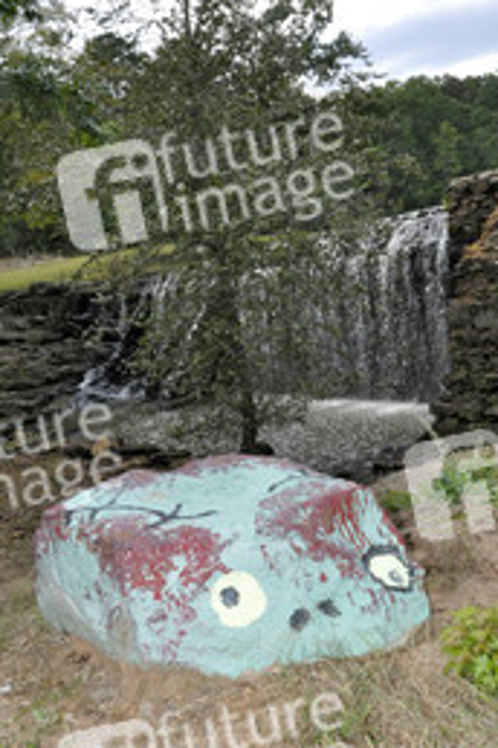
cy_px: 328
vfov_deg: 40.4
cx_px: 291
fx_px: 1012
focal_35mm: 49
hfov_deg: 27.6
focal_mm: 21
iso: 1000
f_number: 20
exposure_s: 1/200
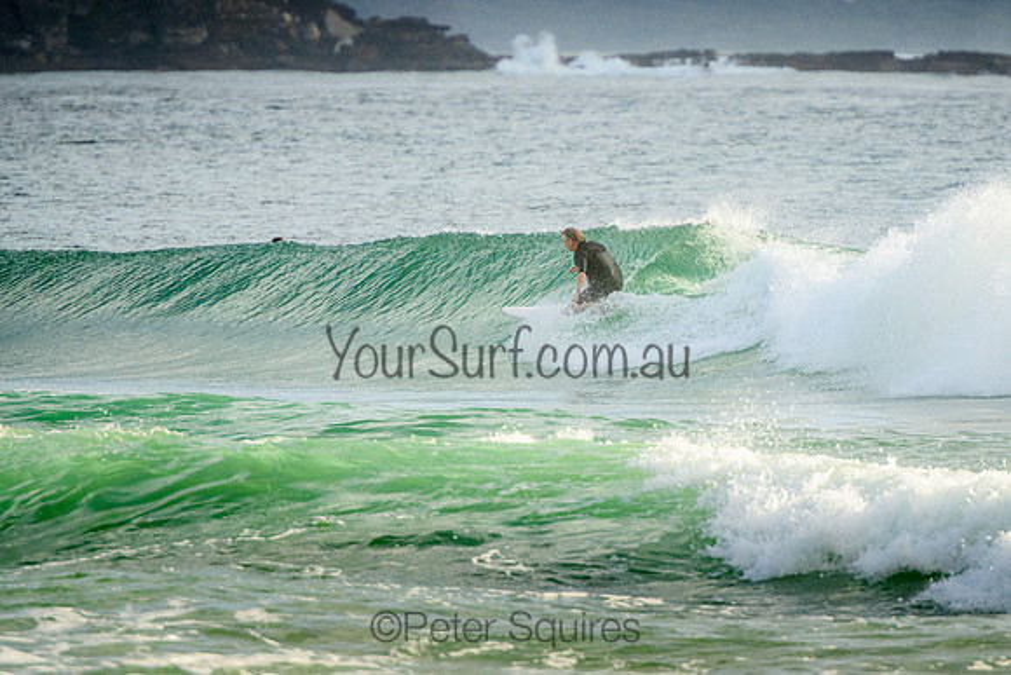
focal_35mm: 550
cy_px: 288
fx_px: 15451
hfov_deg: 3.7
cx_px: 590
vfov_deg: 2.5
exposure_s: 1/2000
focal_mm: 400
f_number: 5.6
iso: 800
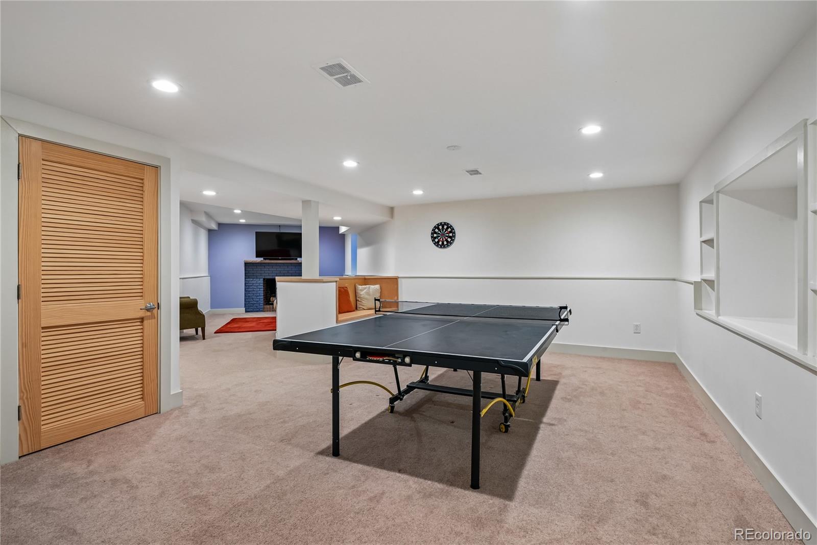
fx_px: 397
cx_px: 408
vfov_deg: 68.9
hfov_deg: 91.6
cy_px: 272
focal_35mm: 18
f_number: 10
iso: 400
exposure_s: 1/6
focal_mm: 17.5
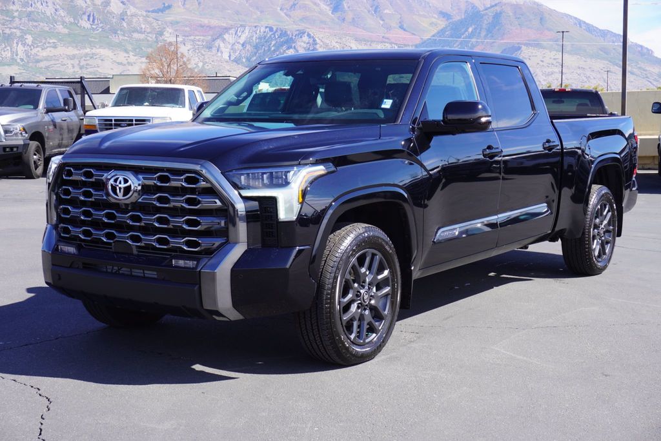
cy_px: 220
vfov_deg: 25.1
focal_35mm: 54
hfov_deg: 36.9
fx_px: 992
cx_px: 330
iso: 100
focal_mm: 36
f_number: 9
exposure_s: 1/100
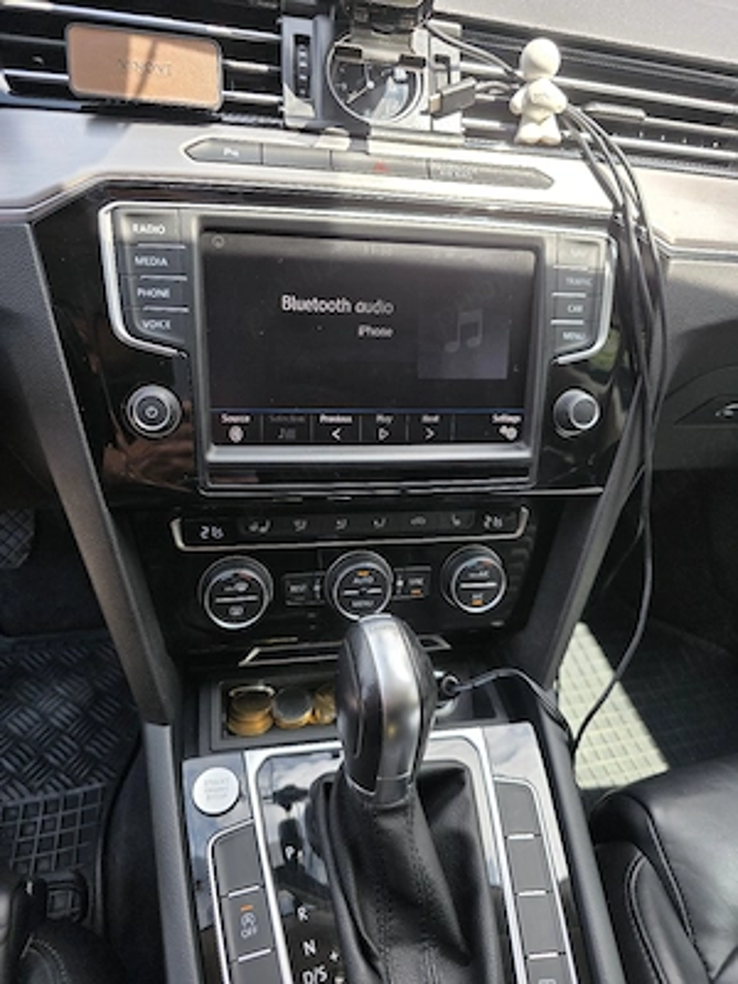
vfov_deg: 73.9
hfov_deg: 58.9
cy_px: 492
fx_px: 654
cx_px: 369
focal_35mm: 23
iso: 12
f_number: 1.7
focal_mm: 6.3
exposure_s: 1/84
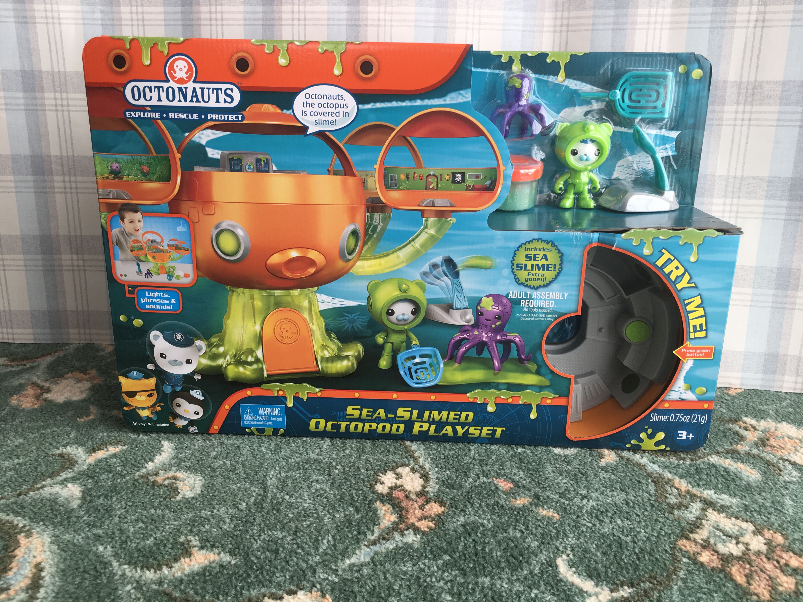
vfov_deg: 48.2
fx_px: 673
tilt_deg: -17.3
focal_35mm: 29
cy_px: 301
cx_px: 402
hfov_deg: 61.7
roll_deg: -1.7
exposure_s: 1/100
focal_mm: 4.15
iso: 25
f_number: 2.2
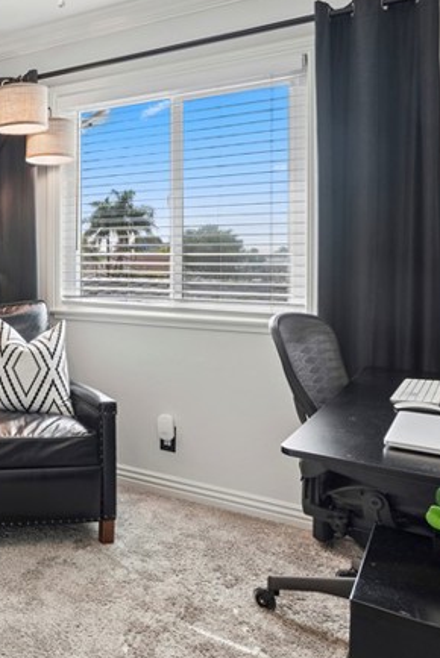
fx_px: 604
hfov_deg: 34.4
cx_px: -47
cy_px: 265
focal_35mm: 33
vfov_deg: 56.8
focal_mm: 14
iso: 400
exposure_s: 1/30
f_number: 8
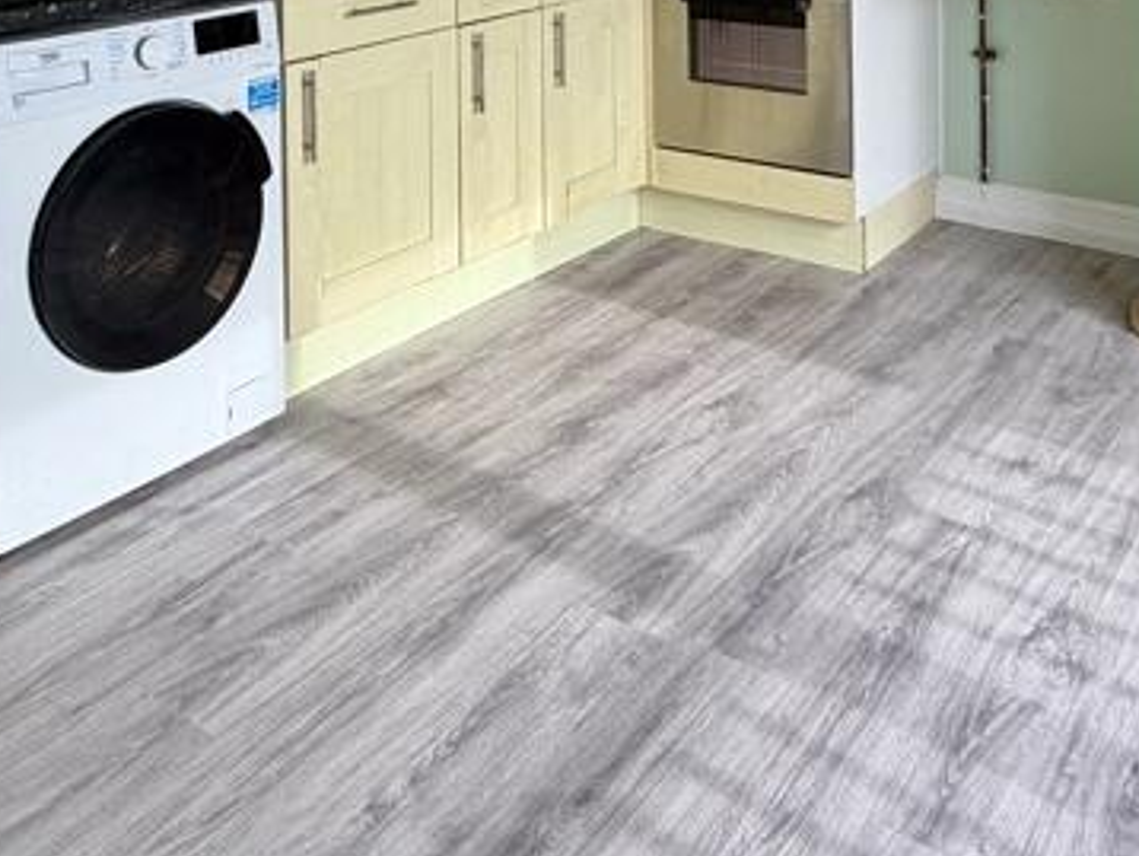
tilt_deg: -2.3
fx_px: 1317
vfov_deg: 30.3
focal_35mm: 40
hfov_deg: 46.6
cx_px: 662
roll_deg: +0.8
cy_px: -185
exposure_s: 1/121
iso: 64
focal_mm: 2.22
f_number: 2.2
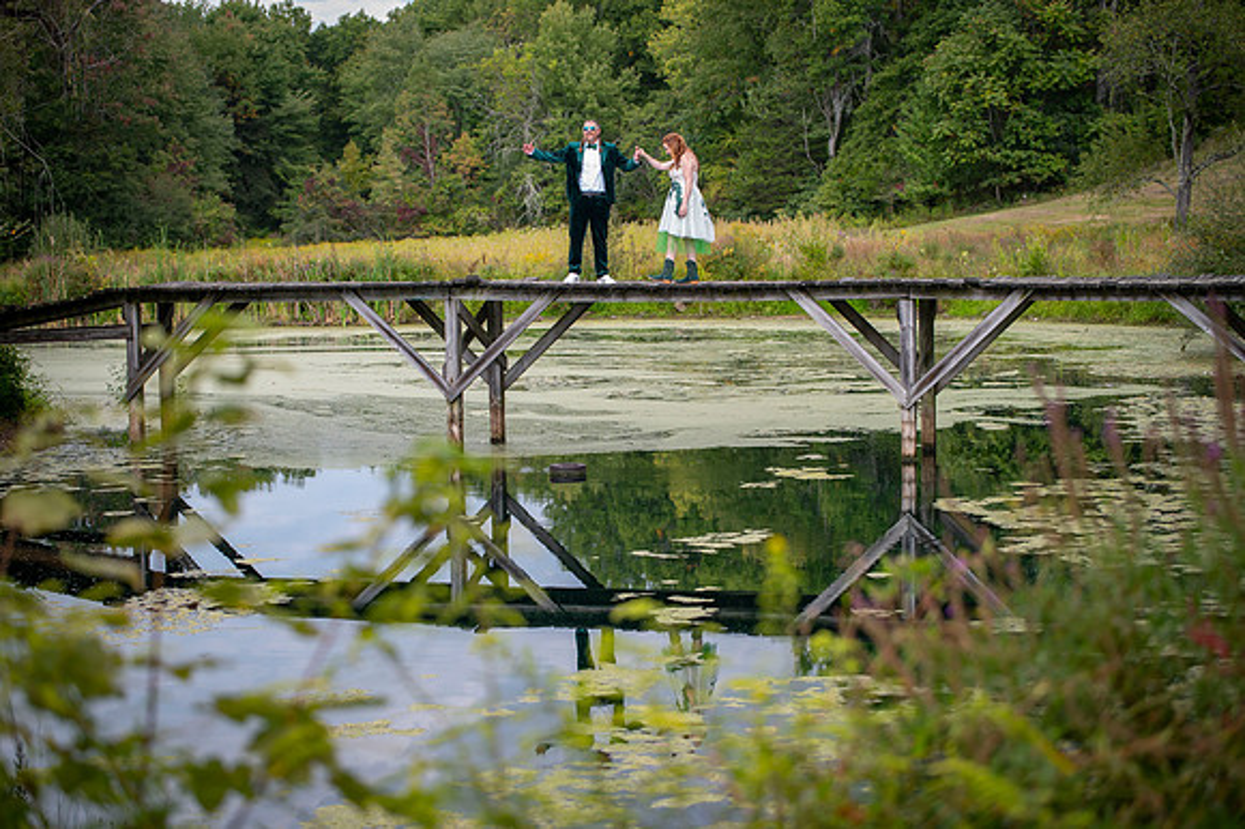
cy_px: 414
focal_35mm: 70
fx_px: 2432
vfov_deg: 19.3
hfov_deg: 28.7
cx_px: 622
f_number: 3.2
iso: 50
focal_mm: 70
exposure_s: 1/125
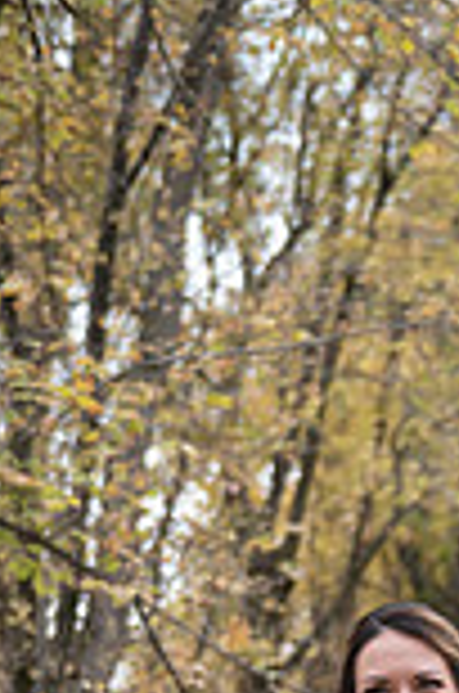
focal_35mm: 111
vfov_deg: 17.4
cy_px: 891
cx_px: 592
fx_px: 2132
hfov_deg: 11.9
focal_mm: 38
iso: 640
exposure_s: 1/250
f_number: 2.8
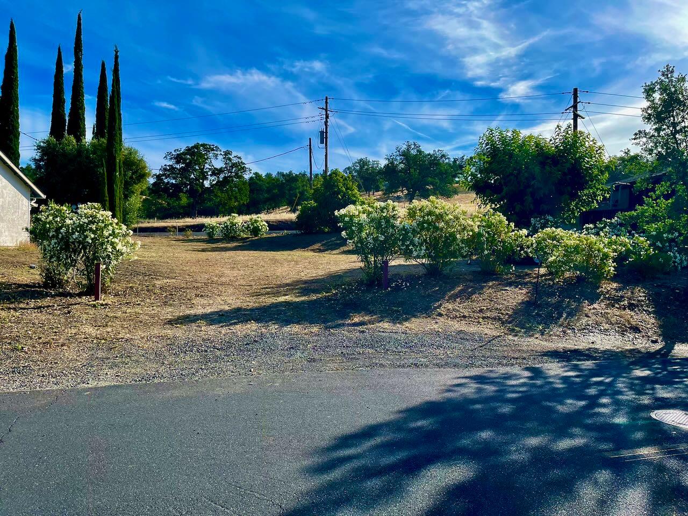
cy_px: 258
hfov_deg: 67.3
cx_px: 344
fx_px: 517
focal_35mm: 26
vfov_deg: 53.1
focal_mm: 5.1
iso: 50
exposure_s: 1/3745
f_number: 1.6
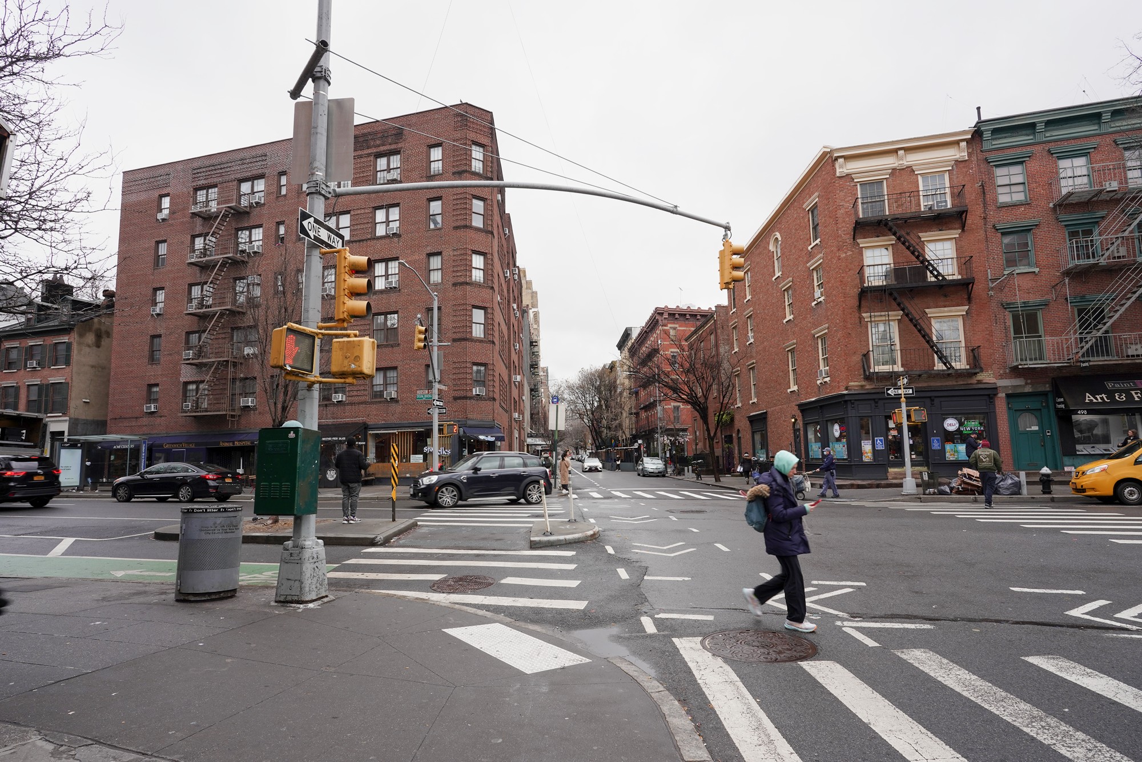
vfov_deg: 61.9
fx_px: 634
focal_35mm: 20
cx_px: 571
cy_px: 381
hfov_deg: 84.0
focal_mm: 20
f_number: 11
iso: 400
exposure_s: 1/100
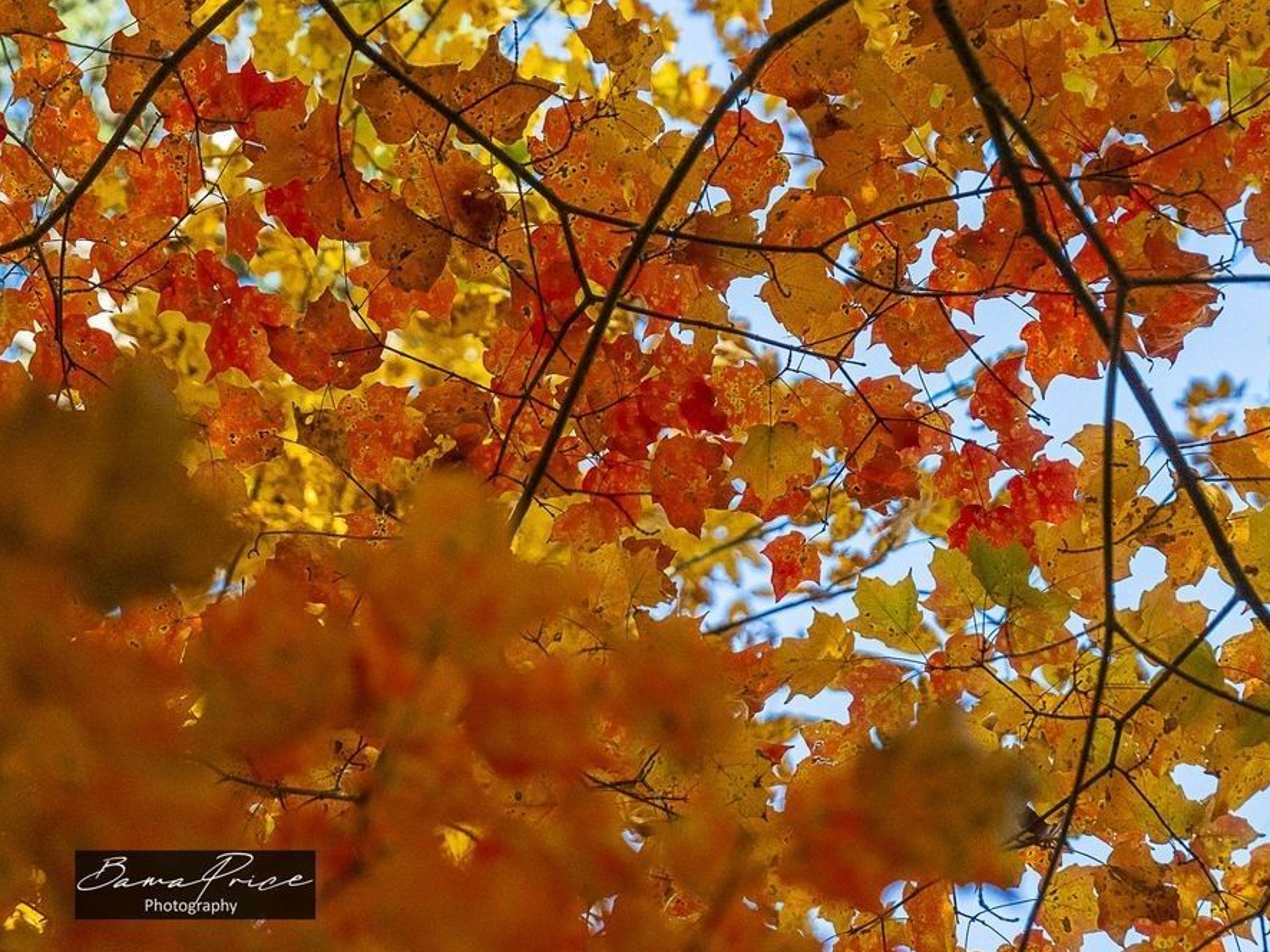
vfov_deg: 19.4
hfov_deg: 25.7
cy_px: 477
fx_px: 2788
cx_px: 687
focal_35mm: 76
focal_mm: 70
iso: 8000
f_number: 5.6
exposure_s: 1/800
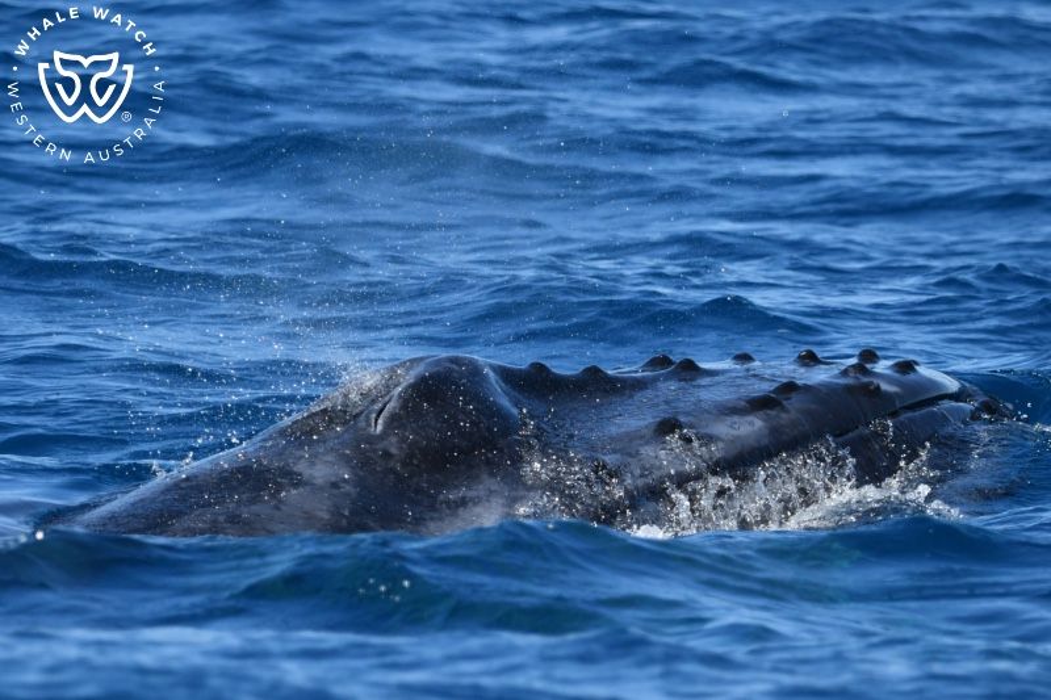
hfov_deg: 5.7
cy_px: 350
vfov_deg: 3.8
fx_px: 10507
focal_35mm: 360
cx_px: 526
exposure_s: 1/8000
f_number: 6
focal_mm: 360
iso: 1250
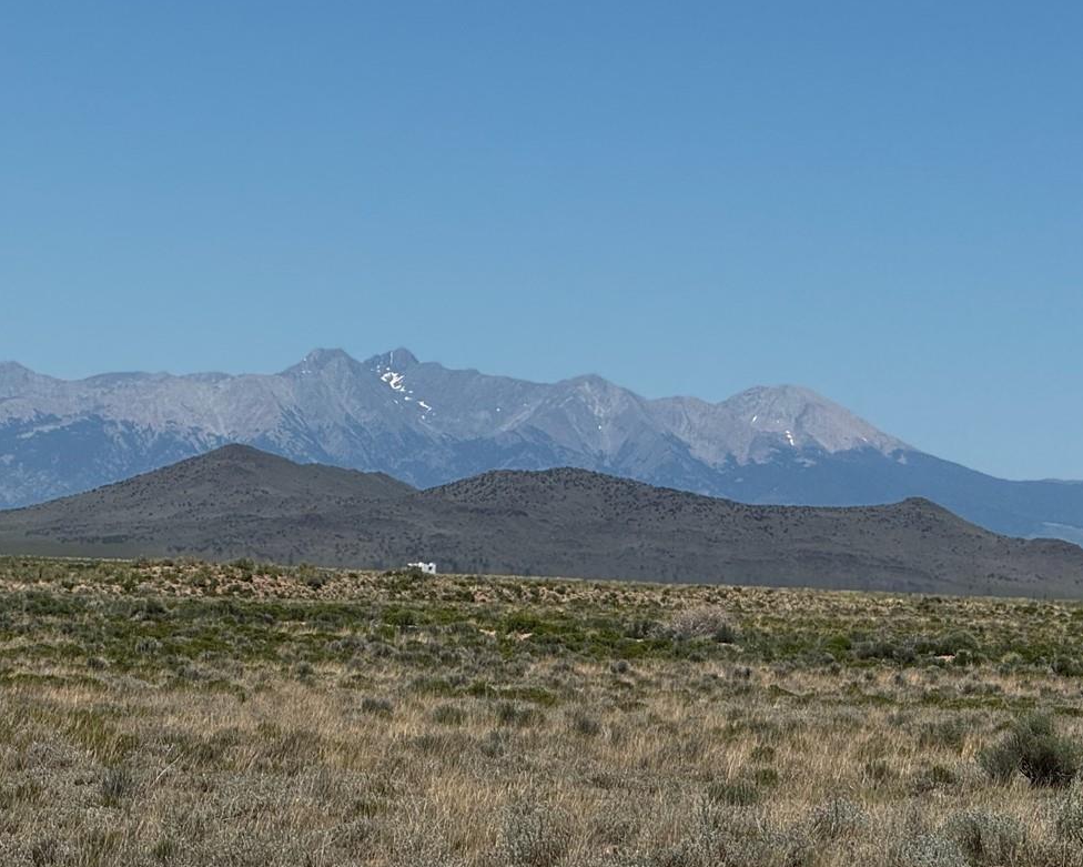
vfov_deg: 8.1
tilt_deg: +1.4
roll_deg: -3.2
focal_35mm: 192
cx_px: 601
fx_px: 6155
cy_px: 458
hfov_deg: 10.1
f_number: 2.8
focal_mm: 15.66
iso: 50
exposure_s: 1/2525
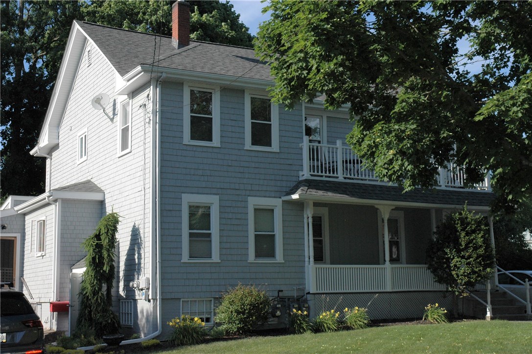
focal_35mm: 52
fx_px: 775
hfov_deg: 37.9
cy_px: 177
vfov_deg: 25.7
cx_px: 266
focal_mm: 35
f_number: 10
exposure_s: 1/500
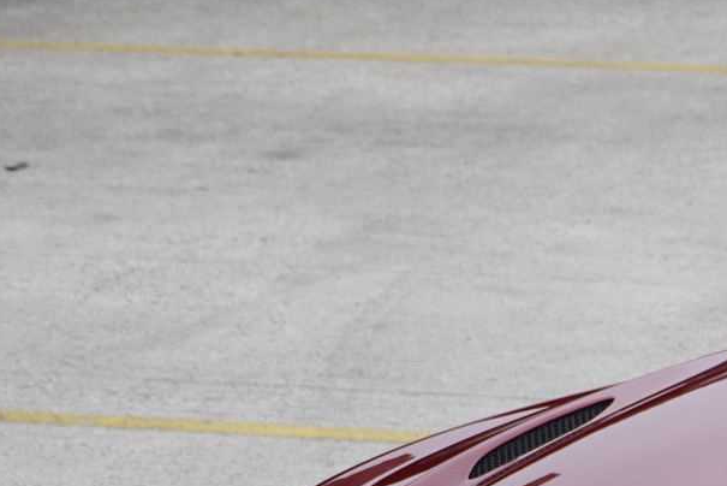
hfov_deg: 9.1
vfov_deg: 6.1
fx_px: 4485
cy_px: 697
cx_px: 988
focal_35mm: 222
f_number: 5.6
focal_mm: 70
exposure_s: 1/160
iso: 200
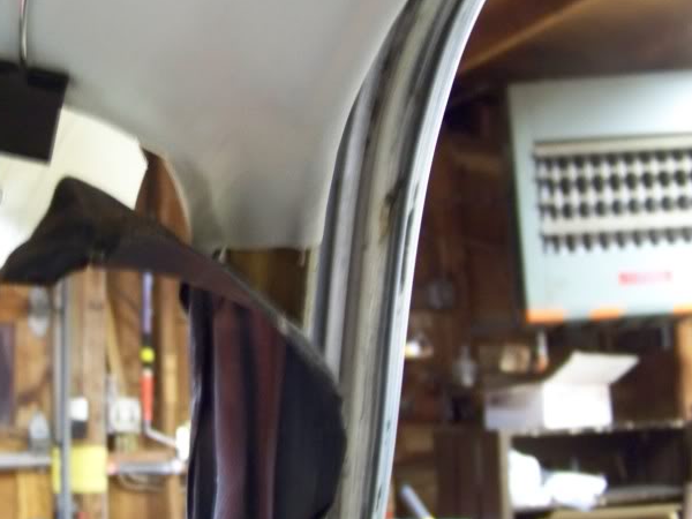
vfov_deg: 30.3
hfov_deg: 39.6
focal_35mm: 48
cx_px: 304
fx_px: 960
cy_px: 249
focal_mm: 5.9
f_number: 2.8
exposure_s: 1/2
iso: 400
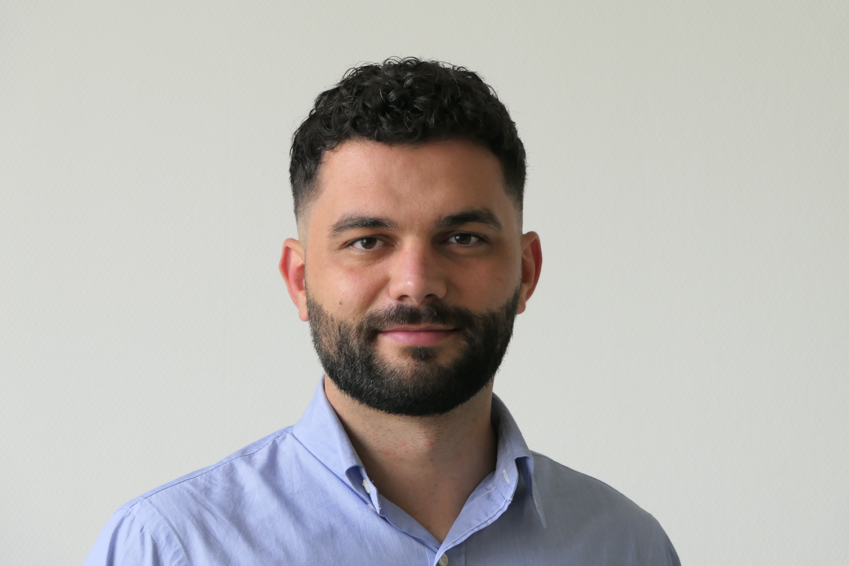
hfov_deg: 15.2
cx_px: 424
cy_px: 283
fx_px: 3184
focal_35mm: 135
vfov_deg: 10.2
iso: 640
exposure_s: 1/80
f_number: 4.2
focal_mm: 49.3
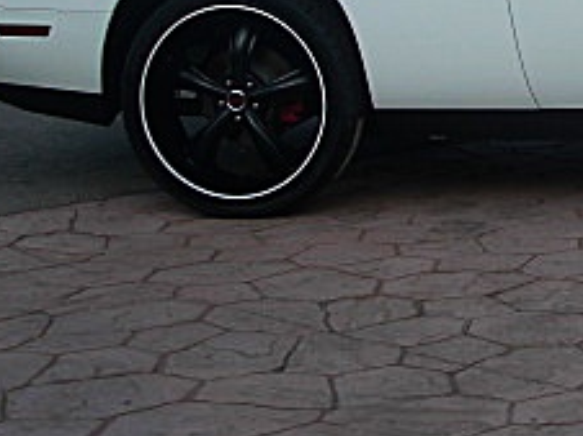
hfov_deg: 18.0
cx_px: 751
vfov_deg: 14.4
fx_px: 1716
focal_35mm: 102
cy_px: 70
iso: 50
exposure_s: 1/320
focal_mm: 6.3
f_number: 2.8
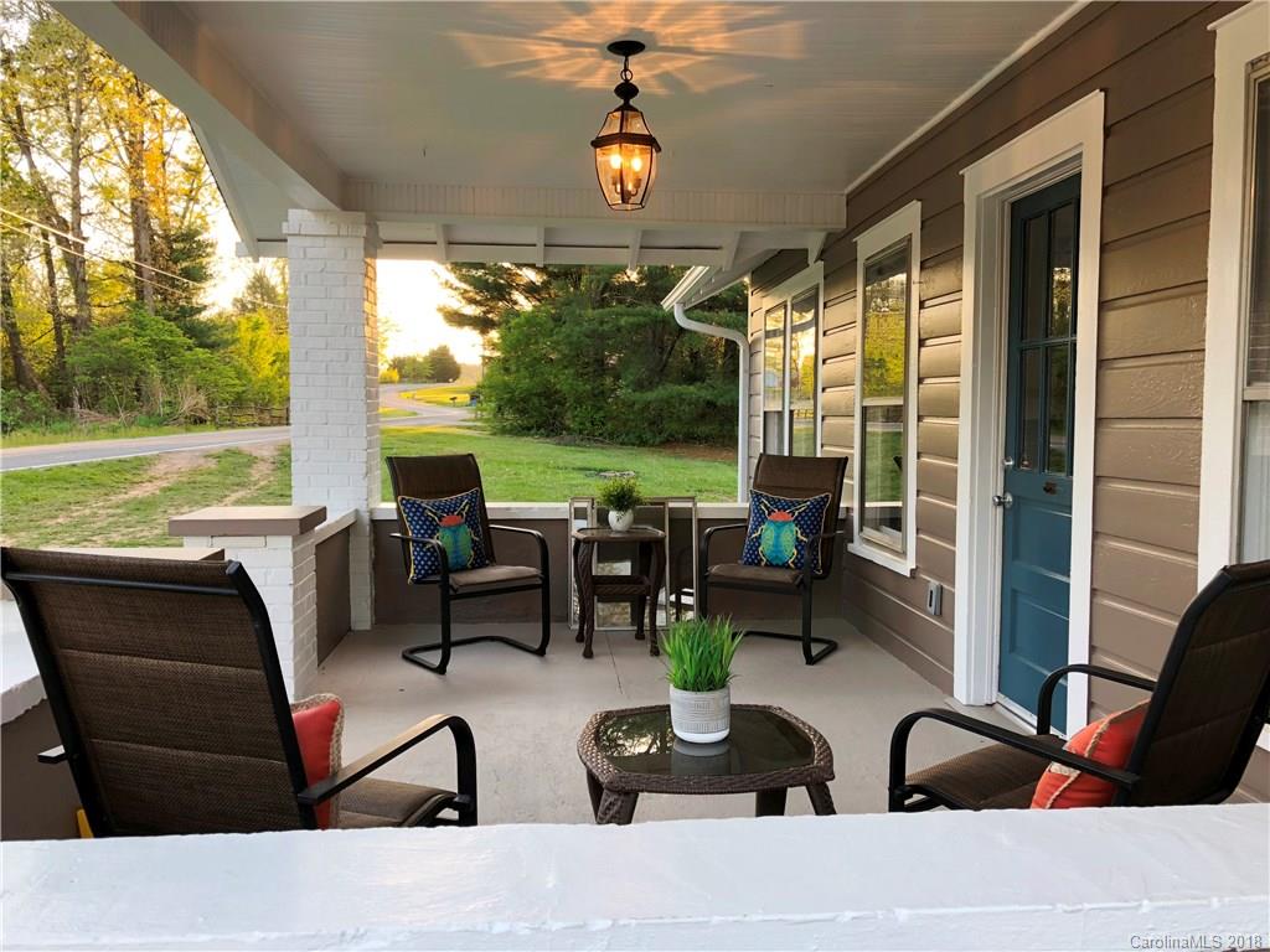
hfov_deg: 63.4
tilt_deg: -3.5
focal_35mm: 28
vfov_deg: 49.7
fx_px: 1027
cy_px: 476
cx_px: 635
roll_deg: +0.0
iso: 50
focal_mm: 4
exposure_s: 1/121
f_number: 1.8
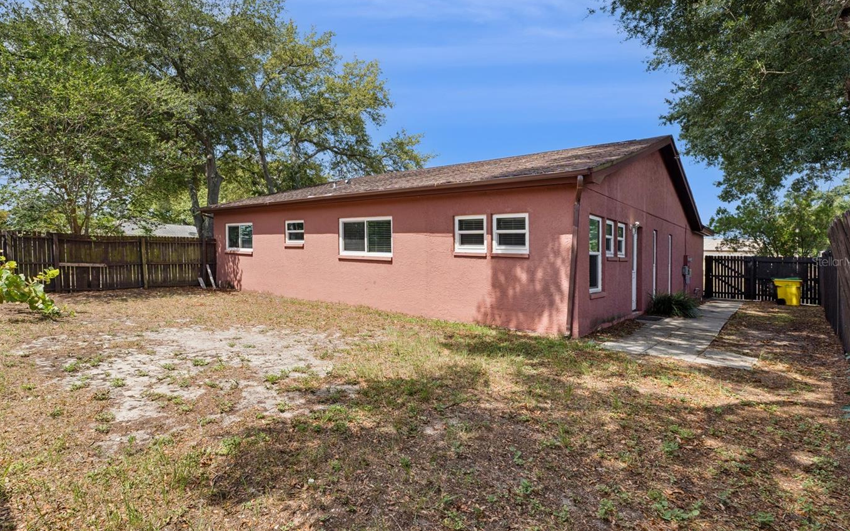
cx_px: 367
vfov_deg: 65.0
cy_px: 261
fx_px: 417
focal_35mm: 18
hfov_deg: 90.6
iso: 100
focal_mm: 10
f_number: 7.1
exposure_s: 1/200
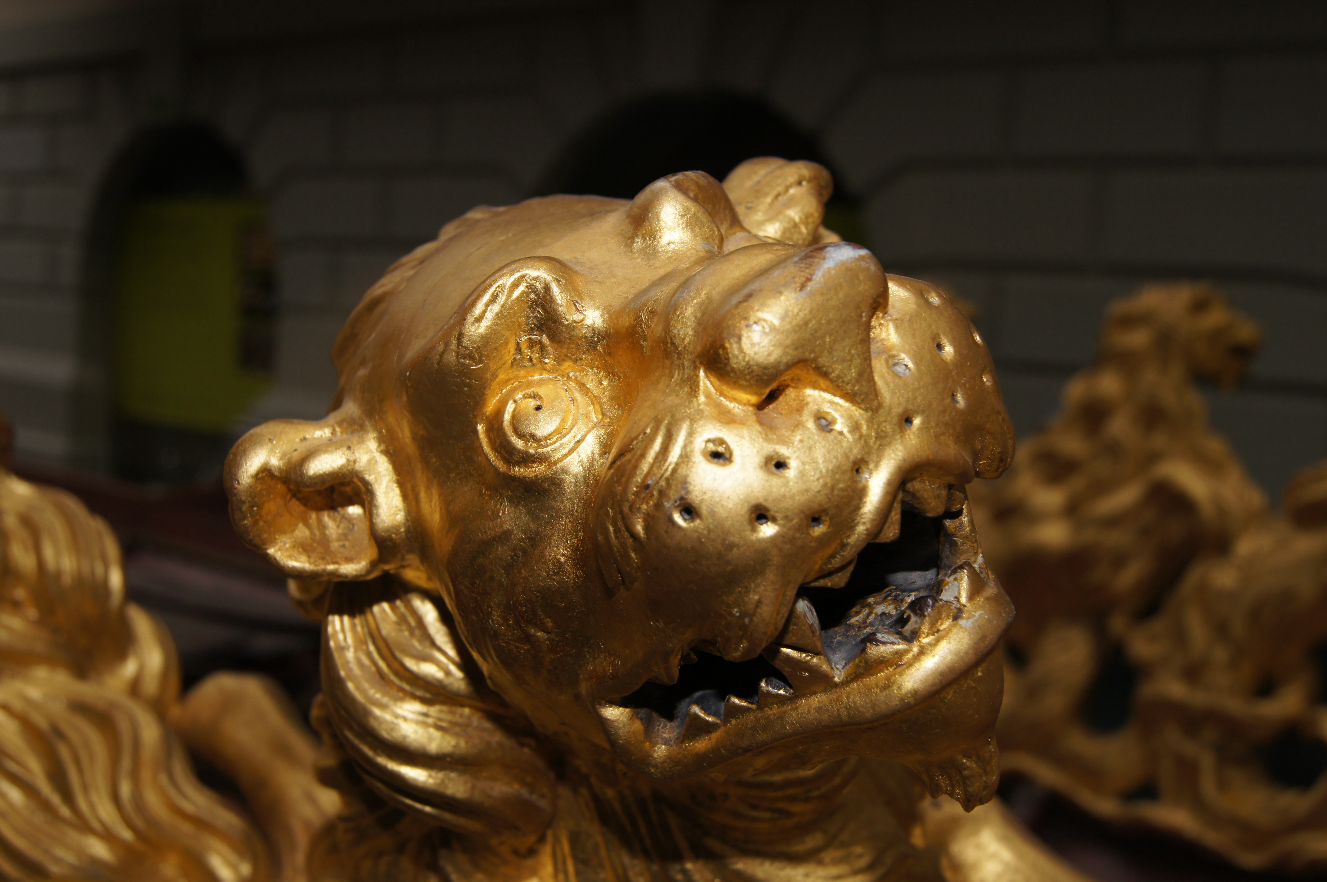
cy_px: 441
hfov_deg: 46.4
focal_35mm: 42
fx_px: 1546
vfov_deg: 31.8
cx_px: 664
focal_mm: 28
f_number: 8
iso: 320
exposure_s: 1/60
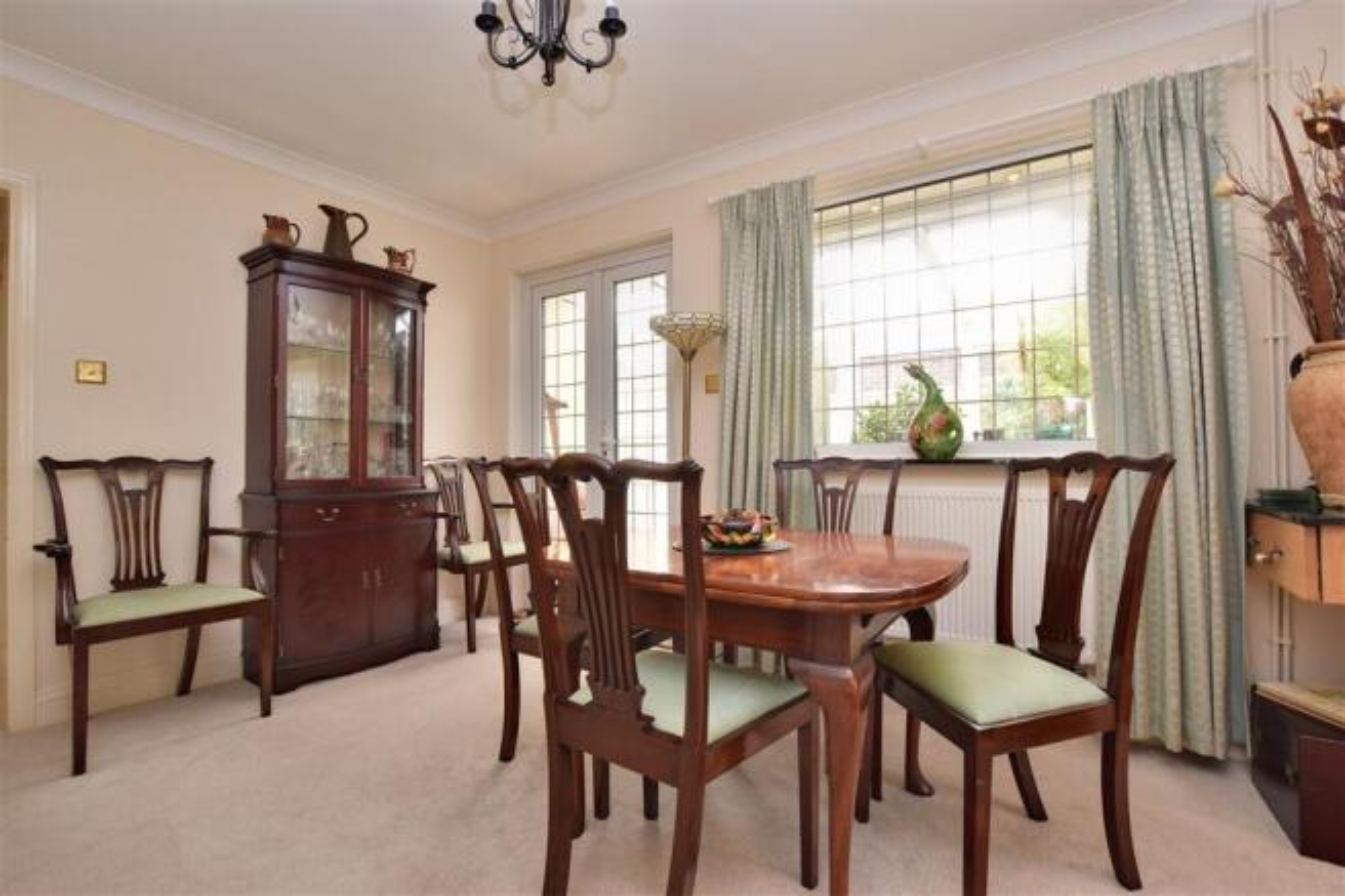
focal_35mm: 15
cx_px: 672
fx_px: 560
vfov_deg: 77.3
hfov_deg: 100.4
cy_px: 448
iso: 250
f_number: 9
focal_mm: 10
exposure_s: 1/50
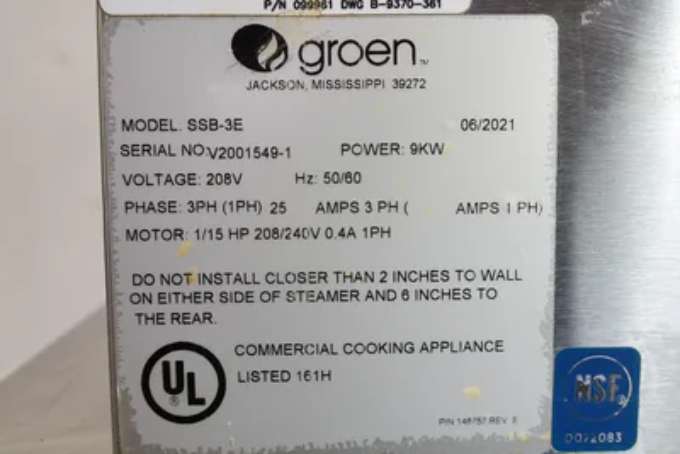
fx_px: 794
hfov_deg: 46.4
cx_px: 340
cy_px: 227
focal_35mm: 42
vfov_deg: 31.9
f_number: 4
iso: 320
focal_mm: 15.59
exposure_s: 1/20
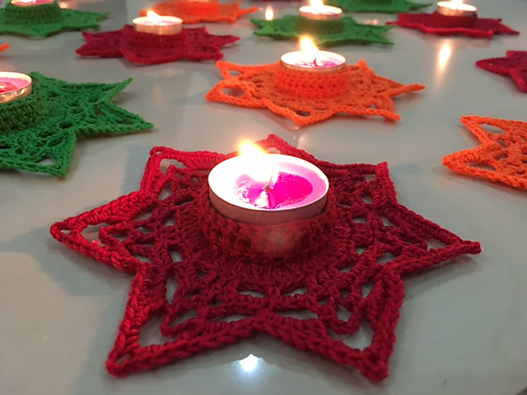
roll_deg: -3.0
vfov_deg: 48.2
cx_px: 264
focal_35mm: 29
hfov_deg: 61.7
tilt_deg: -28.5
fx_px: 442
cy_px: 198
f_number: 2.2
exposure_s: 1/17
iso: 250
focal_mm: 4.15
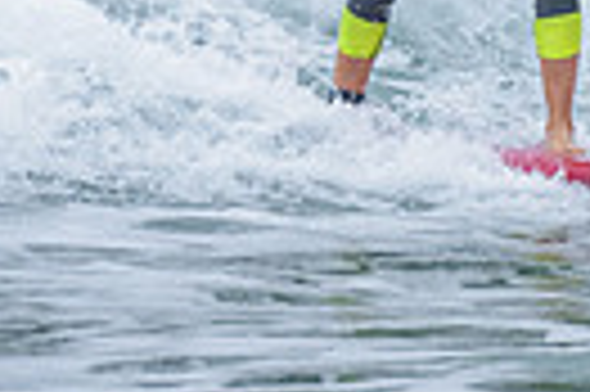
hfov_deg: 0.8
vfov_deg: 0.5
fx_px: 44375
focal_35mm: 2711
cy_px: -225
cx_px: 503
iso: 450
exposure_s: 1/800
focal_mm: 500
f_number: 5.6
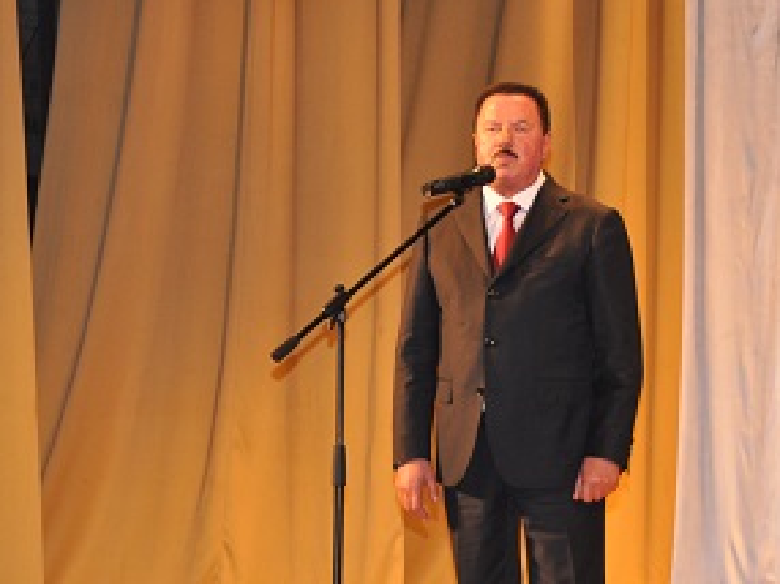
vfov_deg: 7.8
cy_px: 386
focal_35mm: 191
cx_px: 536
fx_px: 4297
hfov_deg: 10.4
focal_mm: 75
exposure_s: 1/60
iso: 800
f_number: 5
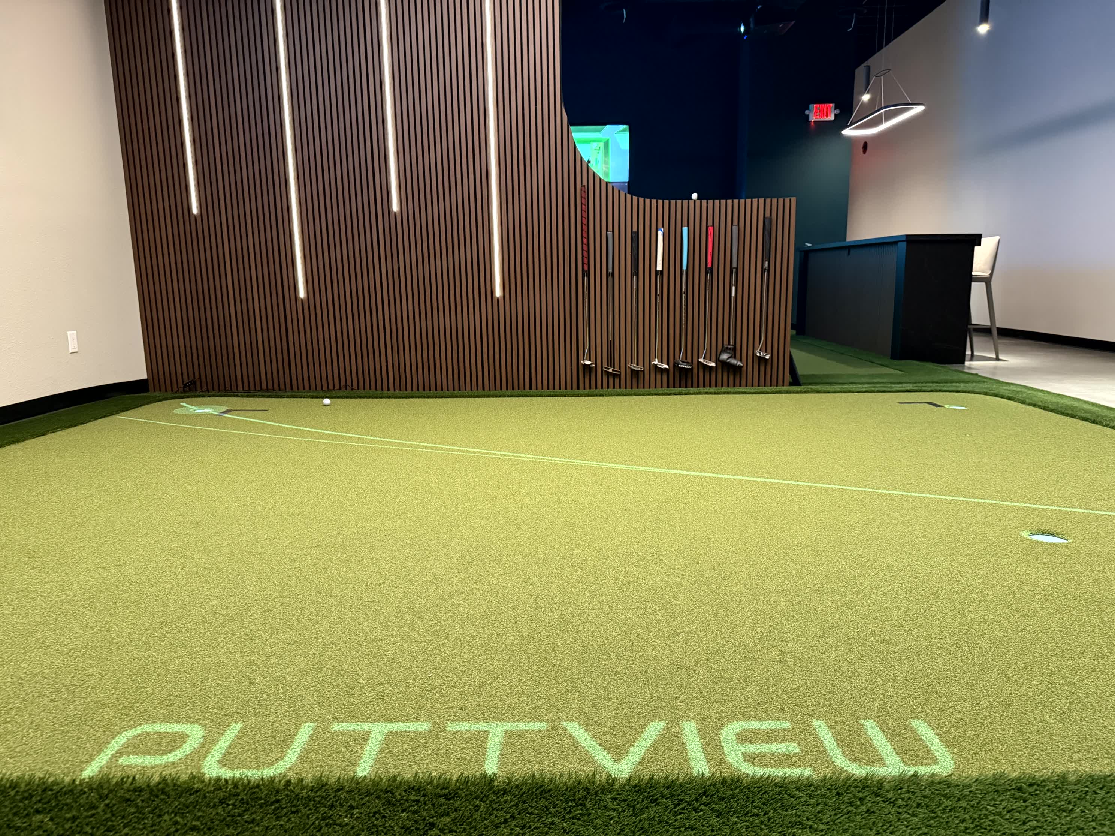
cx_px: 558
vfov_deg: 56.8
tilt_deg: -9.6
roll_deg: +0.7
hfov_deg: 71.6
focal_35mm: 24
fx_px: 773
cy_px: 418
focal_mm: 6.76
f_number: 1.78
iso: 640
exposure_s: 1/40
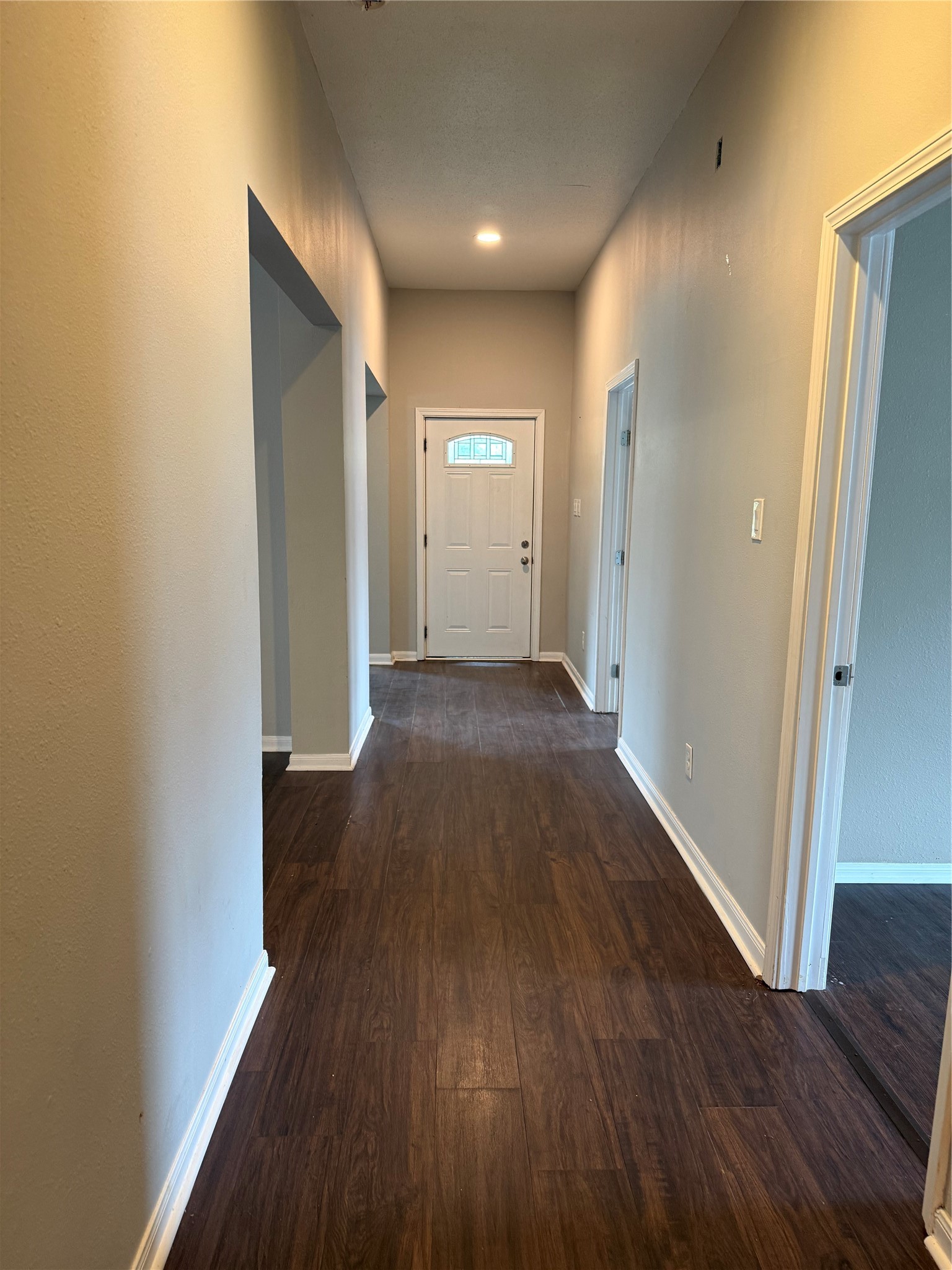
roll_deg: -1.1
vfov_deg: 71.6
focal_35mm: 24
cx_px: 476
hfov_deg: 56.8
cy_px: 635
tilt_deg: -8.1
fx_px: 880
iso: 250
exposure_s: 1/60
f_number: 1.78
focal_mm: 6.76
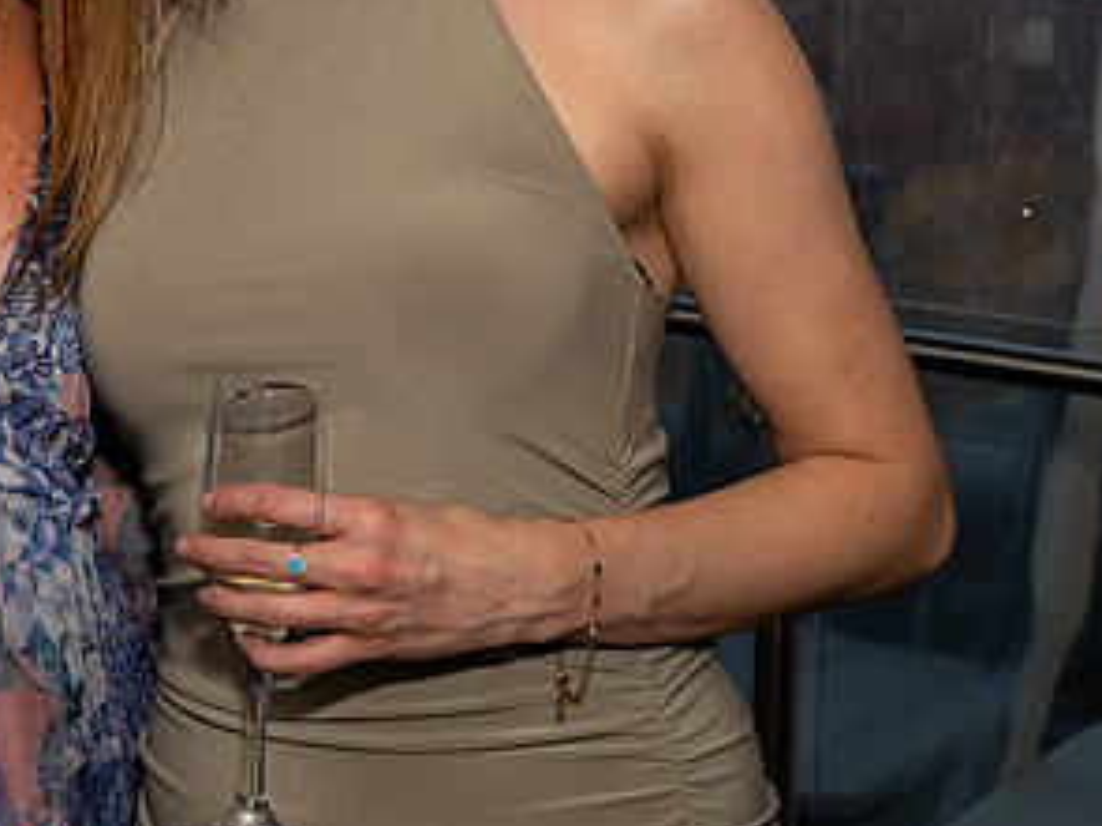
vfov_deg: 15.1
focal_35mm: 96
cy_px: -49
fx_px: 3055
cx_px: 155
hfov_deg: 20.1
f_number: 8
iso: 500
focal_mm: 37
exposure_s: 1/250
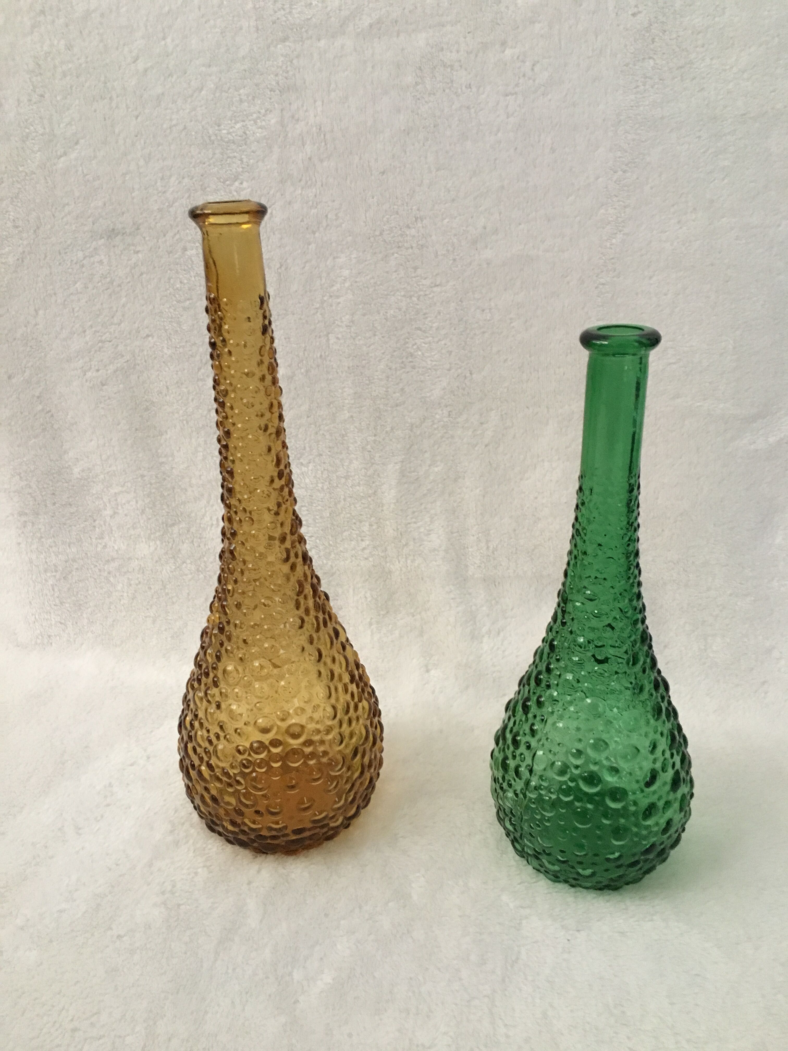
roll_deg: +1.6
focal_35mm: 29
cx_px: 394
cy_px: 526
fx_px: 880
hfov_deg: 48.2
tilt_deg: -22.7
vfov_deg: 61.7
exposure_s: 1/25
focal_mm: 4.15
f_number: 2.2
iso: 200
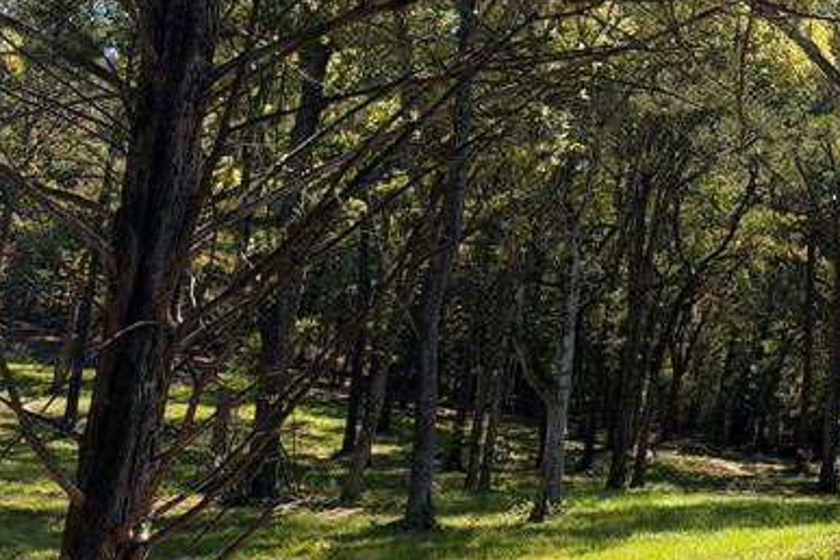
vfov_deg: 20.2
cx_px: 1072
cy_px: 63
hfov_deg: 26.3
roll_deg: -3.0
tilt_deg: +11.1
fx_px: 1540
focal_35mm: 66
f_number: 1.8
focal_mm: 6.93
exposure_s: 1/1883
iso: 80
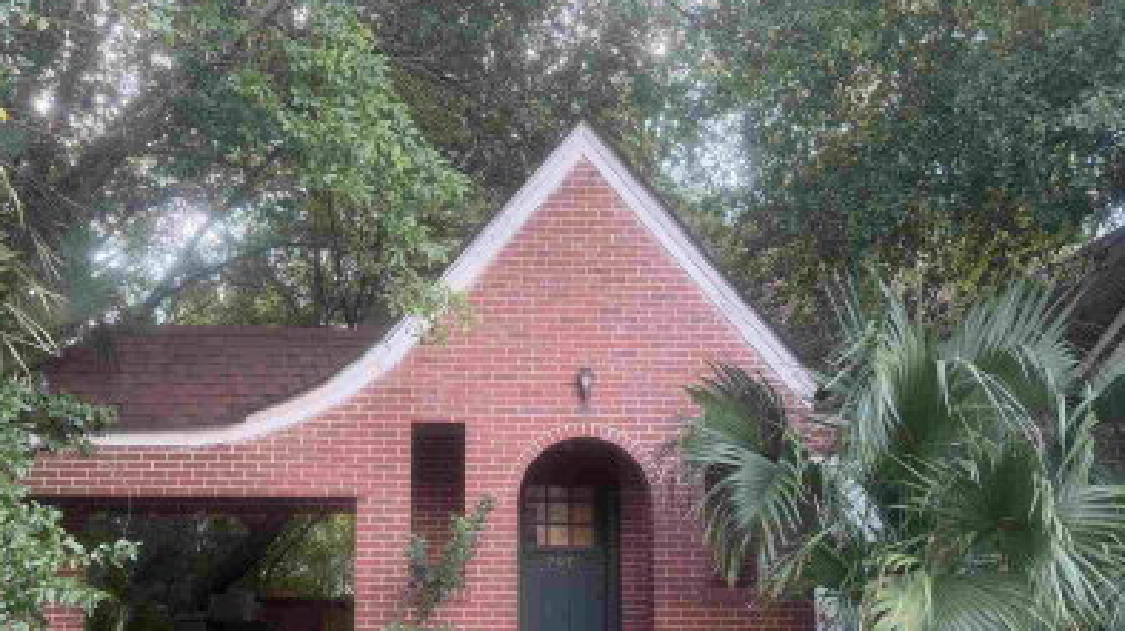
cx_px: 494
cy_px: 485
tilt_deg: +4.7
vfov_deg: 33.8
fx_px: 1014
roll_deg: -0.6
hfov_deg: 57.9
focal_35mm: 34
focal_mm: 6.76
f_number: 1.78
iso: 100
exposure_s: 1/194
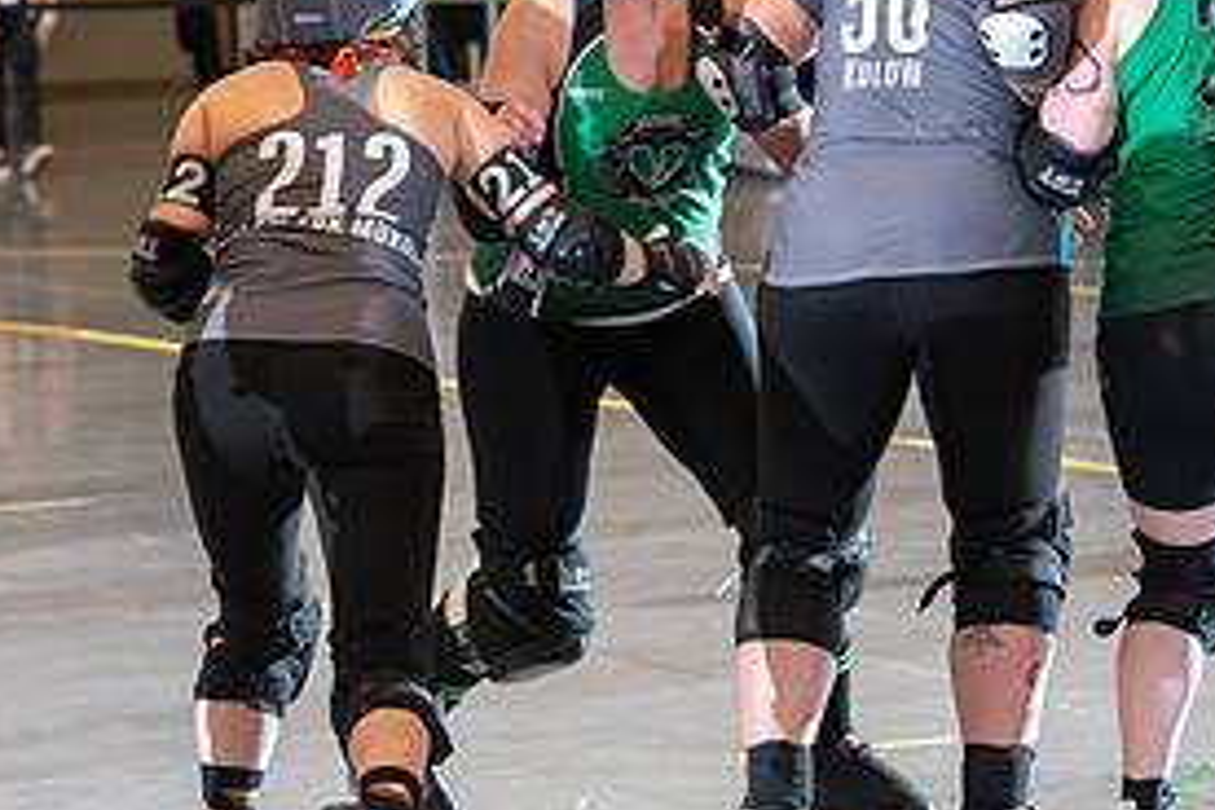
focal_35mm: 221
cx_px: 519
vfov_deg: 6.2
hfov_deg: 9.3
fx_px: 7458
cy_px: 363
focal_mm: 105
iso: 640
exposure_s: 1/160
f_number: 5.6
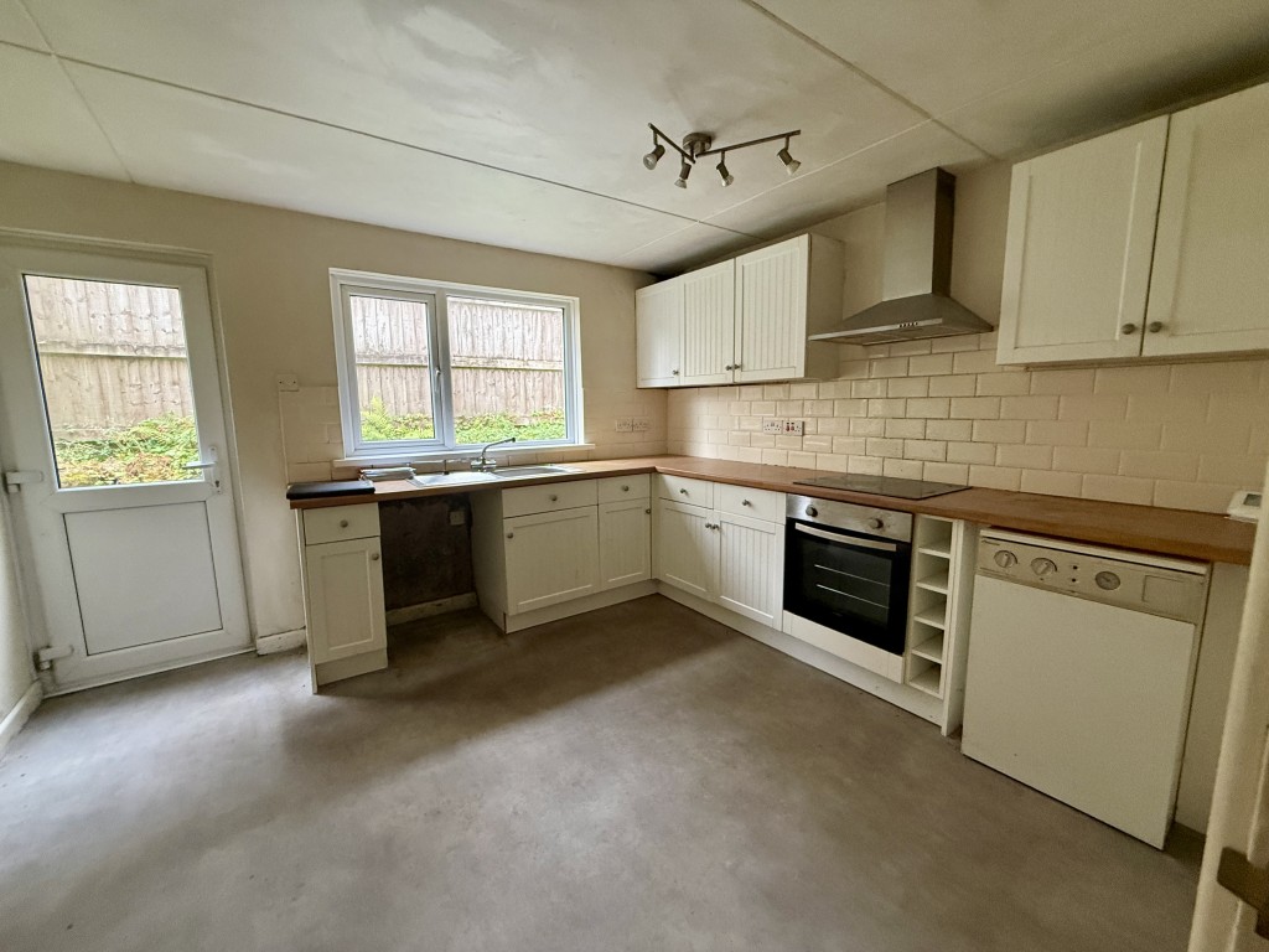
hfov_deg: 102.1
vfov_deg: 85.7
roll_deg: +0.6
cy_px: 476
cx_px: 634
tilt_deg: -7.7
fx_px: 513
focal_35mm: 14
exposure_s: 1/99
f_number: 2.2
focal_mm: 2.22
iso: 320
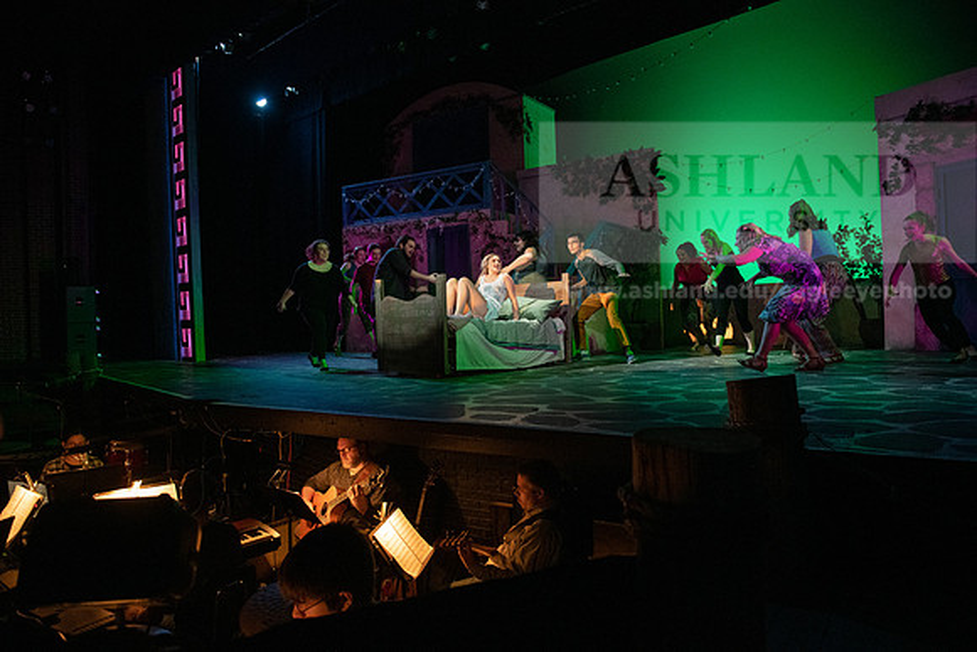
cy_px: 326
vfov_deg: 53.2
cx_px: 488
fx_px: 651
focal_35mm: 24
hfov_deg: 73.7
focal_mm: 24
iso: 5000
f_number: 3.5
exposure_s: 1/320
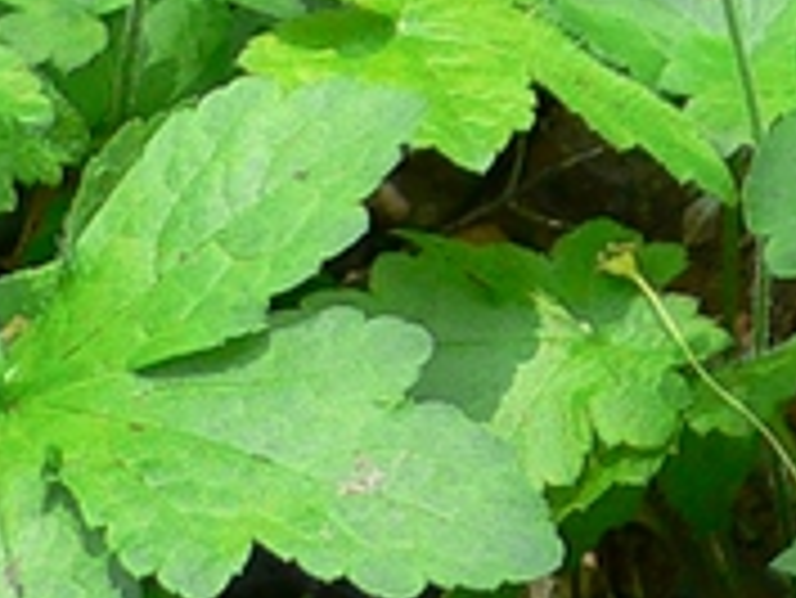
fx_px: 6650
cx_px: 2136
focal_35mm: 289
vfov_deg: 4.9
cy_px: -1061
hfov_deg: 6.4
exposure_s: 1/100
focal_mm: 6.5
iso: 100
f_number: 2.8
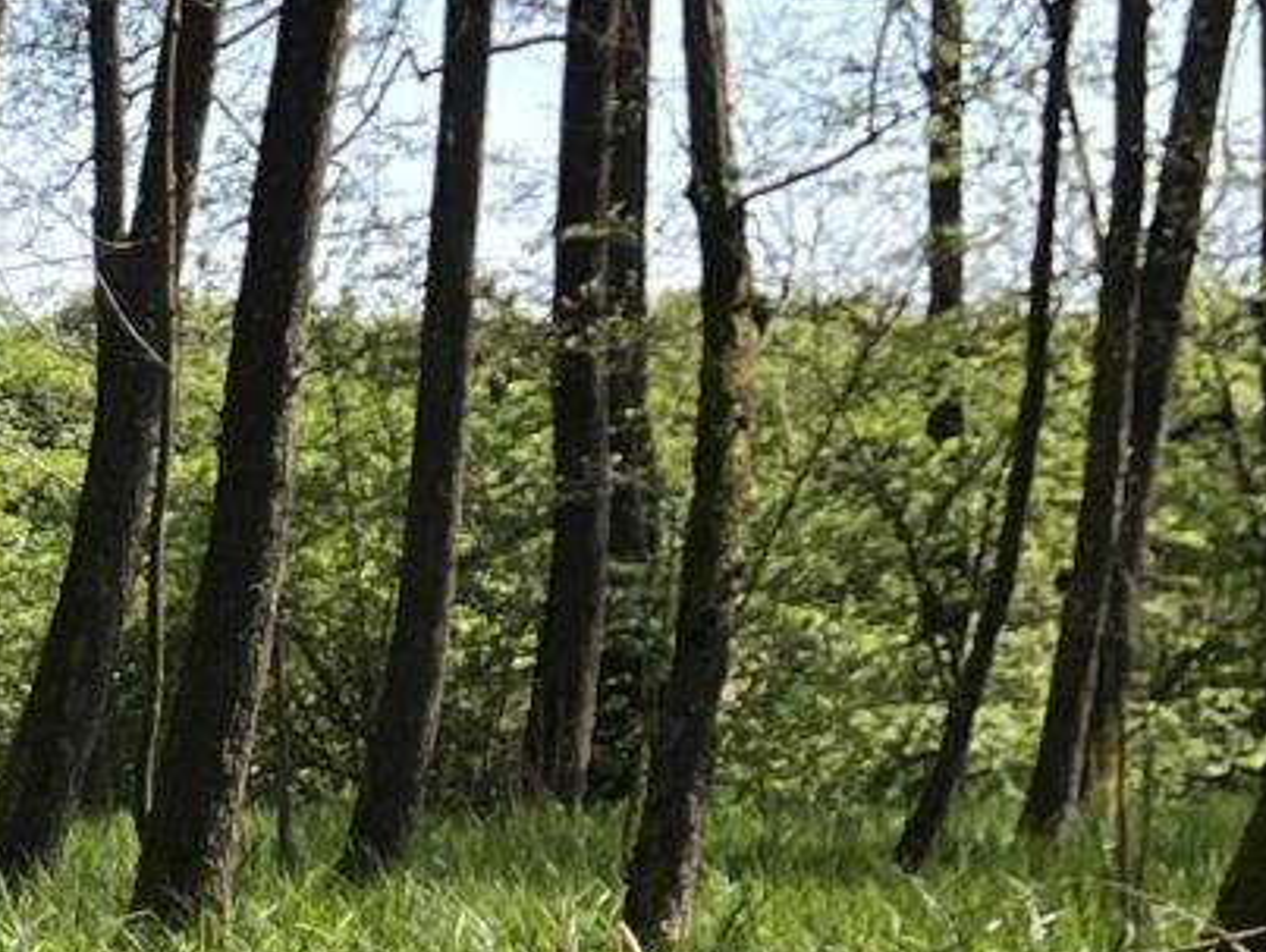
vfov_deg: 8.7
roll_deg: +1.4
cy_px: 1621
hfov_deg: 10.6
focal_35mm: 165
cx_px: -1568
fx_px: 6040
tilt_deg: -8.6
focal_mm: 5.1
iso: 50
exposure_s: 1/871
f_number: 1.6
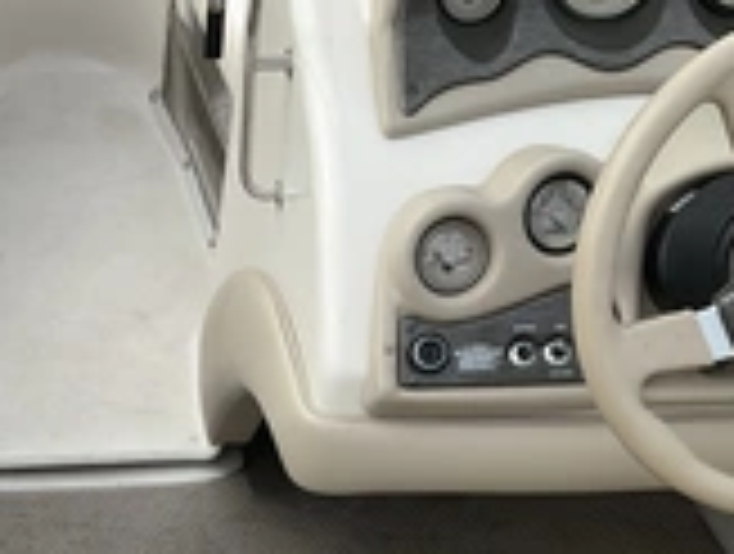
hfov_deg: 26.6
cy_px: 658
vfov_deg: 19.6
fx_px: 1509
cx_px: 99
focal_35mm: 71
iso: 25
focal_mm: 3
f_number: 1.8
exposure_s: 1/829
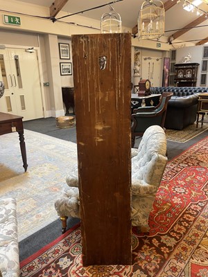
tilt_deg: -14.2
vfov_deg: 69.4
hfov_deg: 54.9
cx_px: 104
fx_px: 200
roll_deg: +1.7
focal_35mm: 25
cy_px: 138
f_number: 1.6
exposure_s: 1/50
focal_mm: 5.1
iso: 100
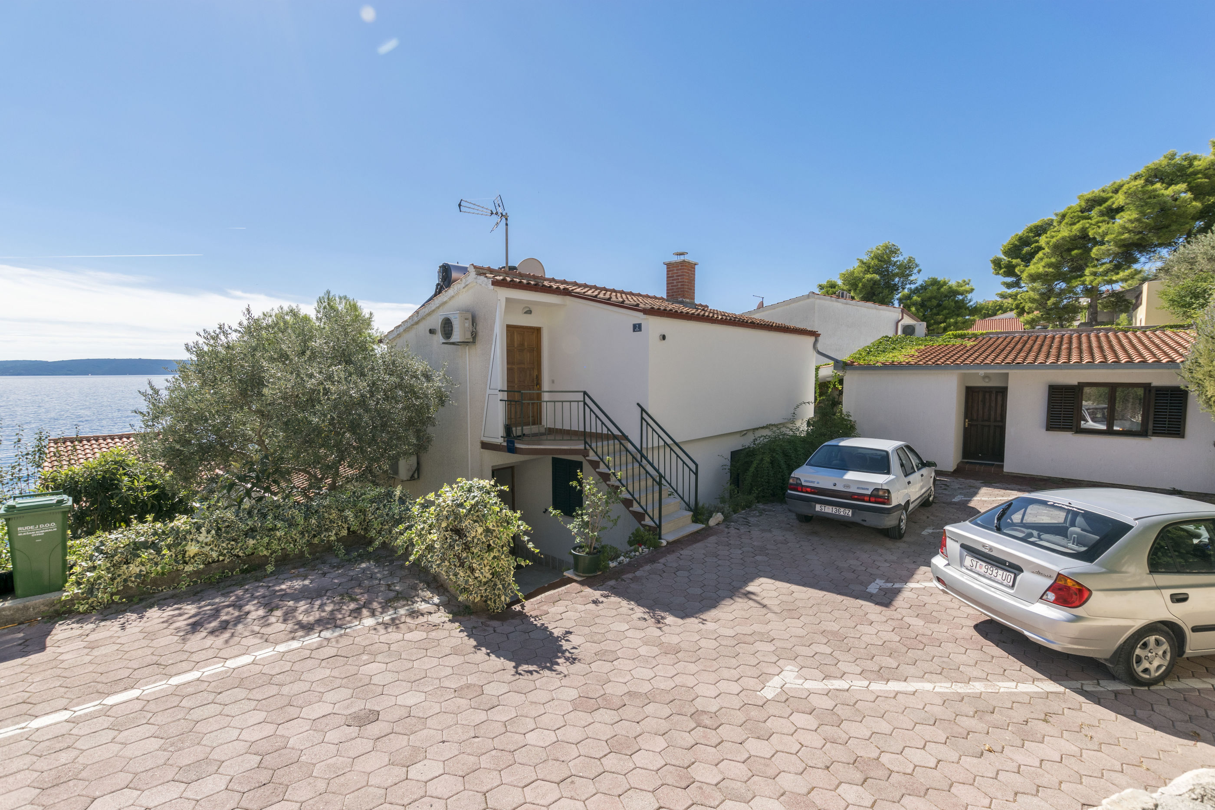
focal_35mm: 15
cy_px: 405
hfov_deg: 100.4
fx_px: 506
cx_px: 608
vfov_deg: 77.3
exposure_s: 1/400
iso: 100
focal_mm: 10
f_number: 8
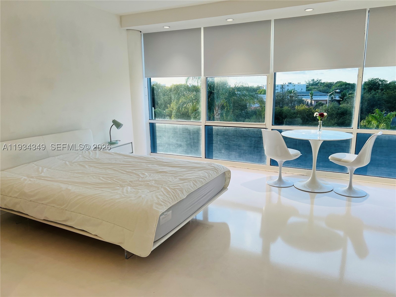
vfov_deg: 53.1
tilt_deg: -11.7
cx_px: 198
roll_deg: +1.1
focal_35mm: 26
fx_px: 297
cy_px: 148
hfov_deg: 67.3
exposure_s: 1/372
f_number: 1.5
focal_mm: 5.7
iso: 50
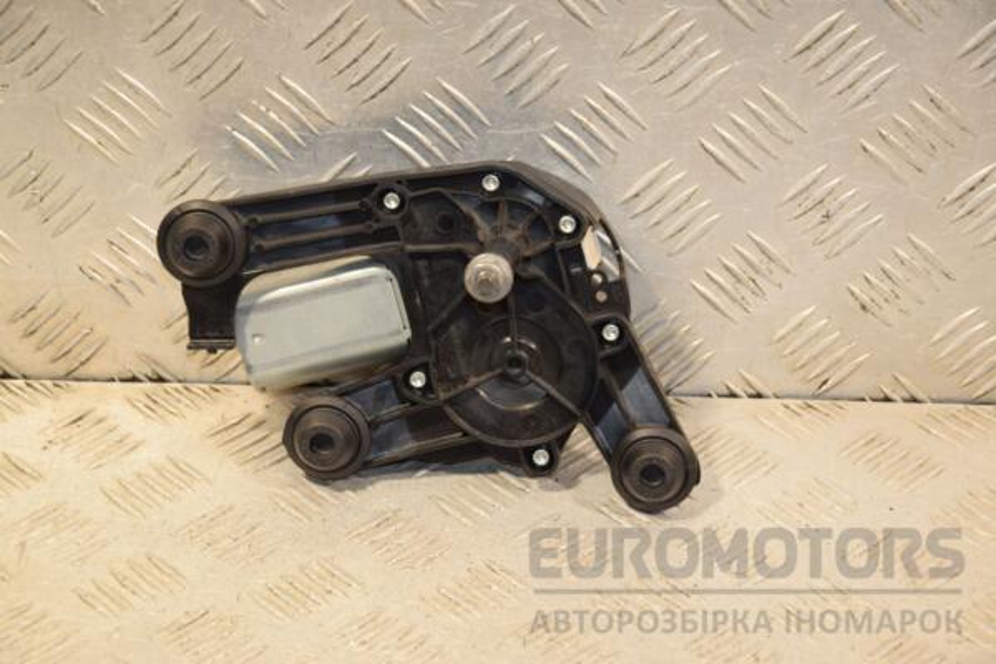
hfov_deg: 19.5
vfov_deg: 13.0
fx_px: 2905
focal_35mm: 105
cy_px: 332
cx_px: 498
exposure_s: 1/200
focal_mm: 70
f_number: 6.3
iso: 800
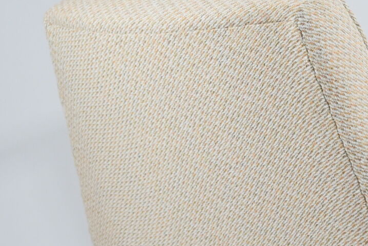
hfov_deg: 12.8
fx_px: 1626
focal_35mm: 159
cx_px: 333
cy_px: 286
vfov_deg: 8.6
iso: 1000
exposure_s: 1/125
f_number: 4.8
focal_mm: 38
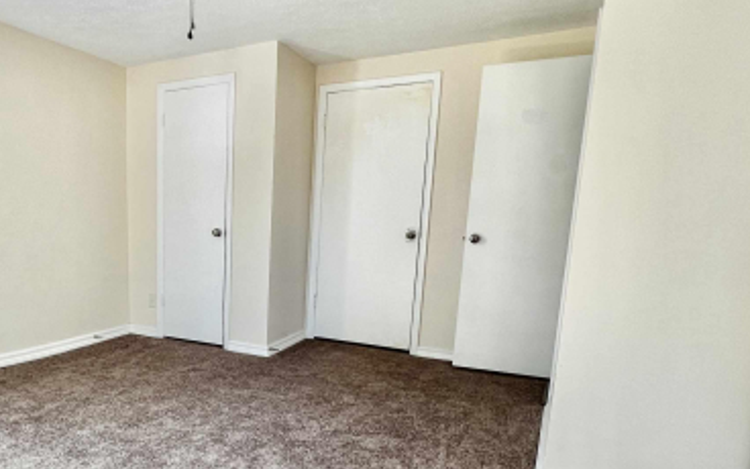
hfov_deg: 69.0
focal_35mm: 25
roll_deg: -1.6
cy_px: 324
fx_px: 511
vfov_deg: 48.2
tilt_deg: -10.6
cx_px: 211
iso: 125
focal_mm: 1.57
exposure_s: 1/99
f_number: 1.8
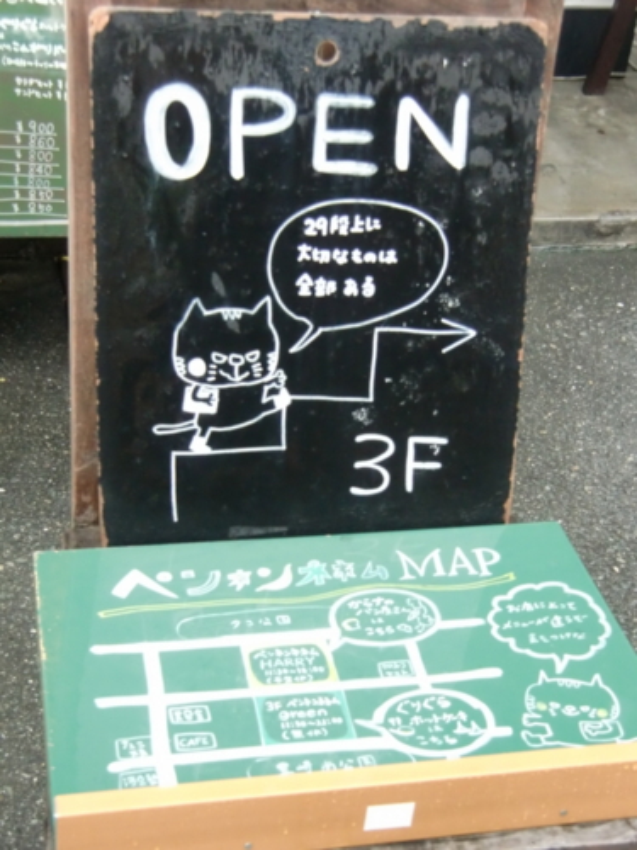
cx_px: 318
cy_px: 425
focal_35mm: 55
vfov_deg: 34.9
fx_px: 1349
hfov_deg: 26.6
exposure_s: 1/60
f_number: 4.2
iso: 400
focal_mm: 9.8
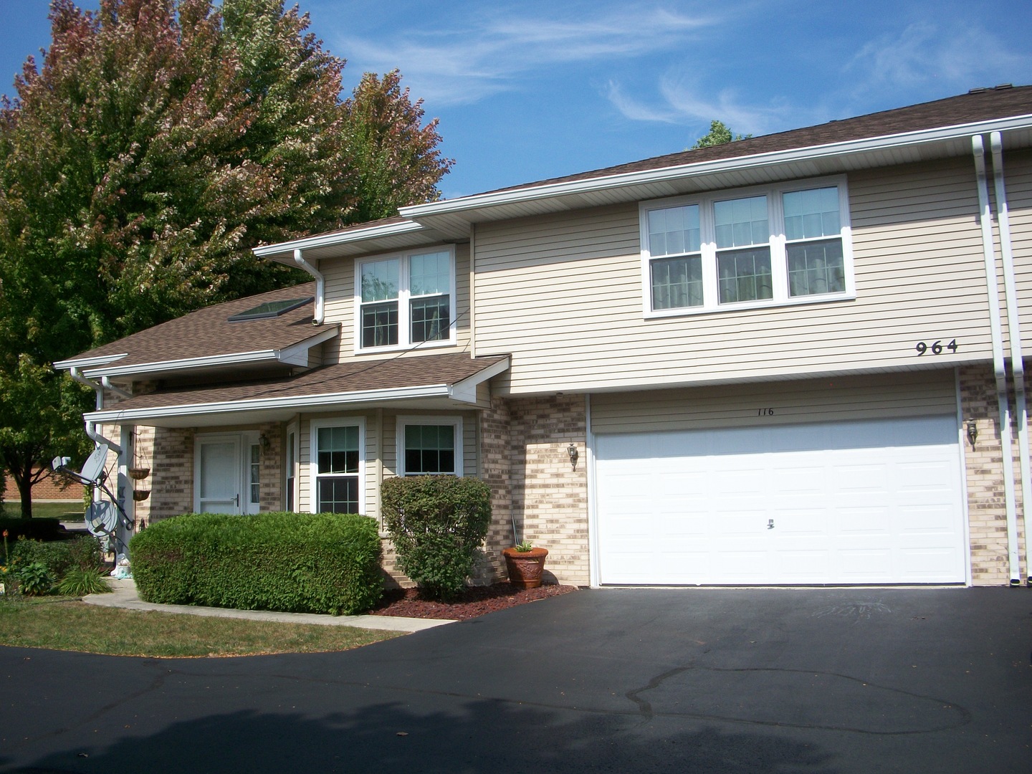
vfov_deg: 40.7
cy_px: 387
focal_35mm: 35
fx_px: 1043
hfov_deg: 52.6
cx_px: 516
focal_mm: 6.3
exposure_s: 1/400
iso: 80
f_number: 5.6
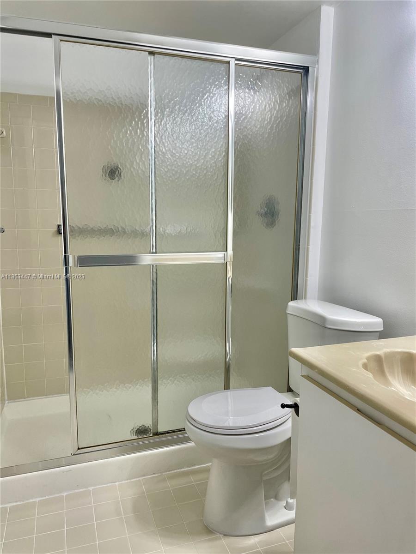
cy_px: 277
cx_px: 208
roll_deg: -0.7
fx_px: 417
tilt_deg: -8.6
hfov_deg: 53.1
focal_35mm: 26
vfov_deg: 67.3
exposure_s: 1/120
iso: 64
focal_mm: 4.2
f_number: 1.6
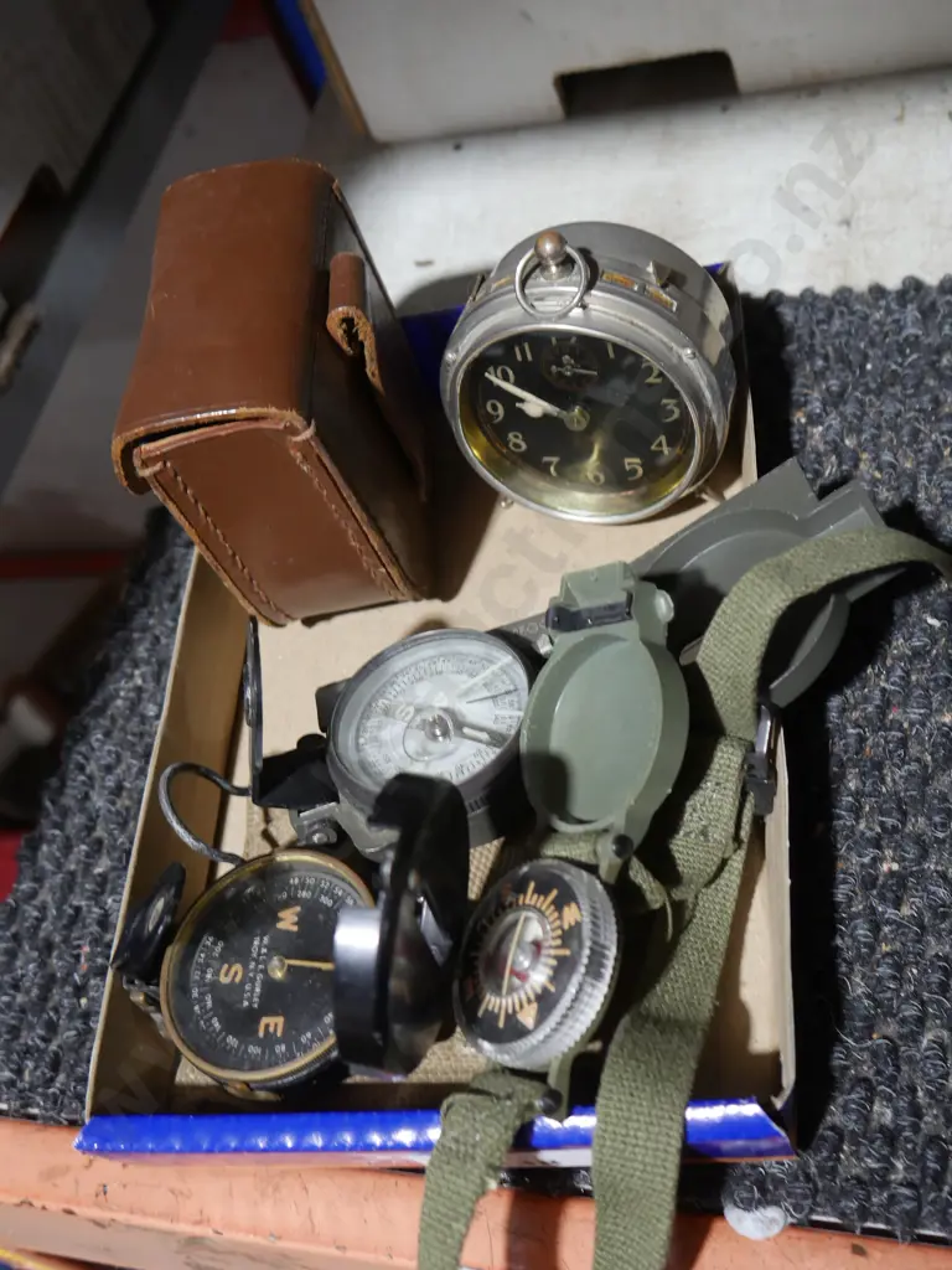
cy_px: 635
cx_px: 476
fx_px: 1467
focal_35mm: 40
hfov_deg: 36.0
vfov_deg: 46.8
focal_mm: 20
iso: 800
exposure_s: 1/60
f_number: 4.4
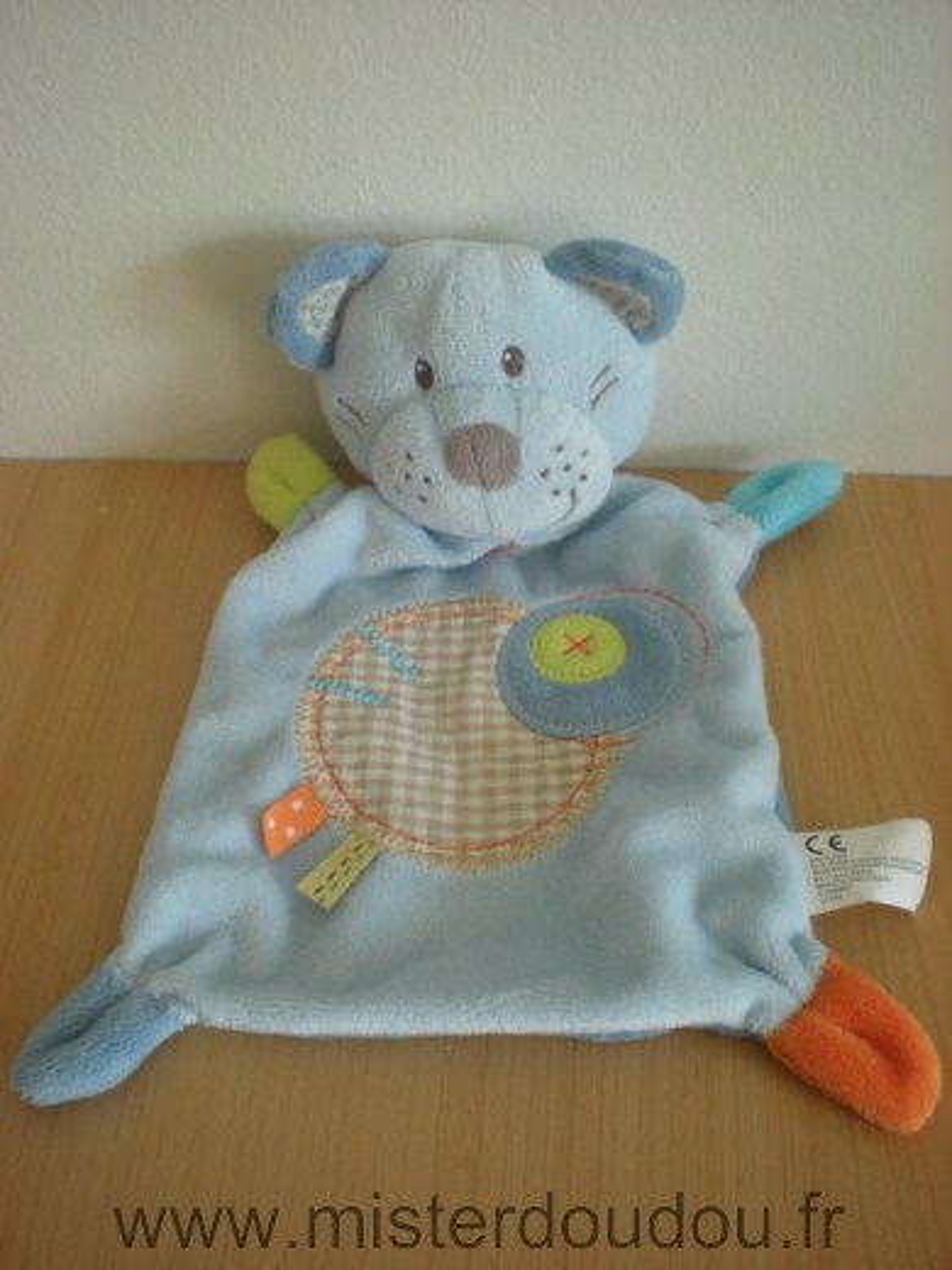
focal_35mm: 38
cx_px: 476
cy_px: 635
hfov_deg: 37.7
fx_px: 1393
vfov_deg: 49.0
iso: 189
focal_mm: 6.3
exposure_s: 1/59.6
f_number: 3.1
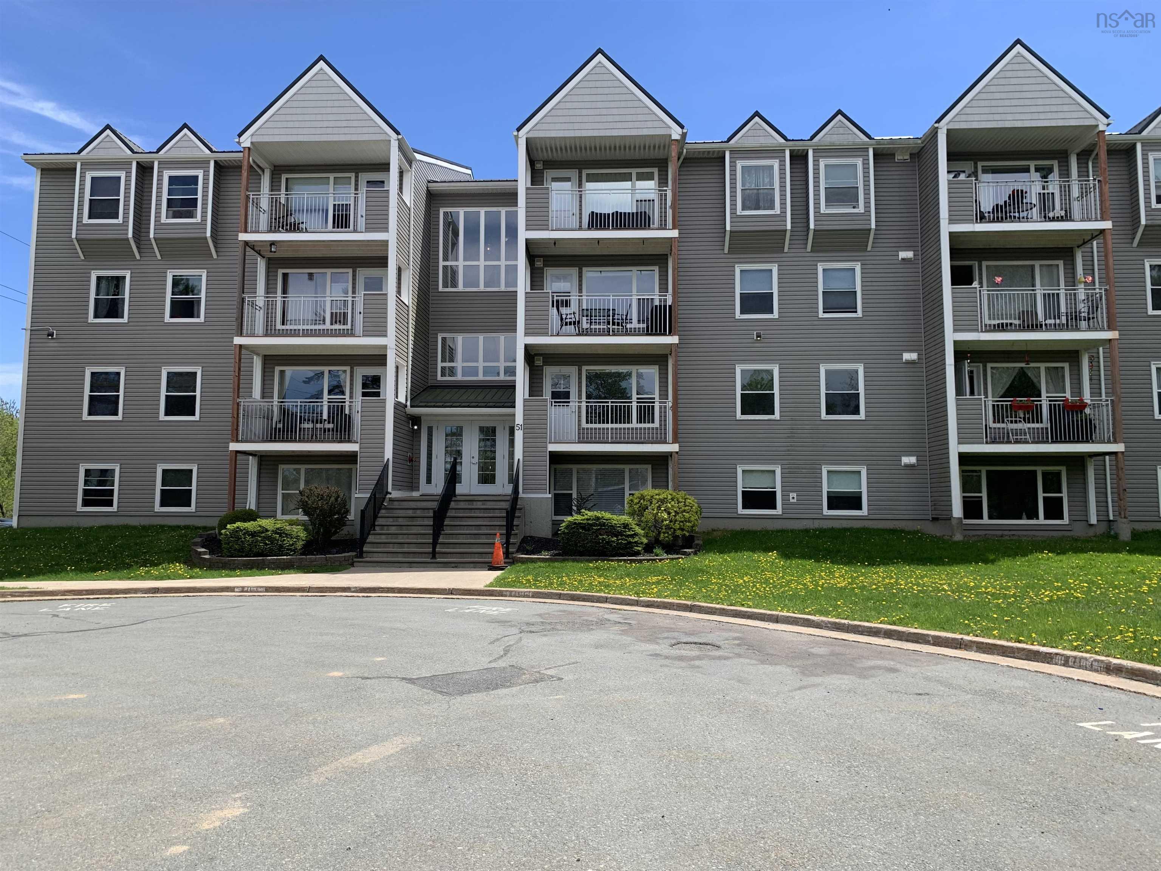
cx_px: 580
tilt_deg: +3.4
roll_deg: -0.1
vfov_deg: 53.1
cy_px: 436
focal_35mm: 26
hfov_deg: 67.3
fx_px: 872
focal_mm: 4.25
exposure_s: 1/1661
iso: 25
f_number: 1.8
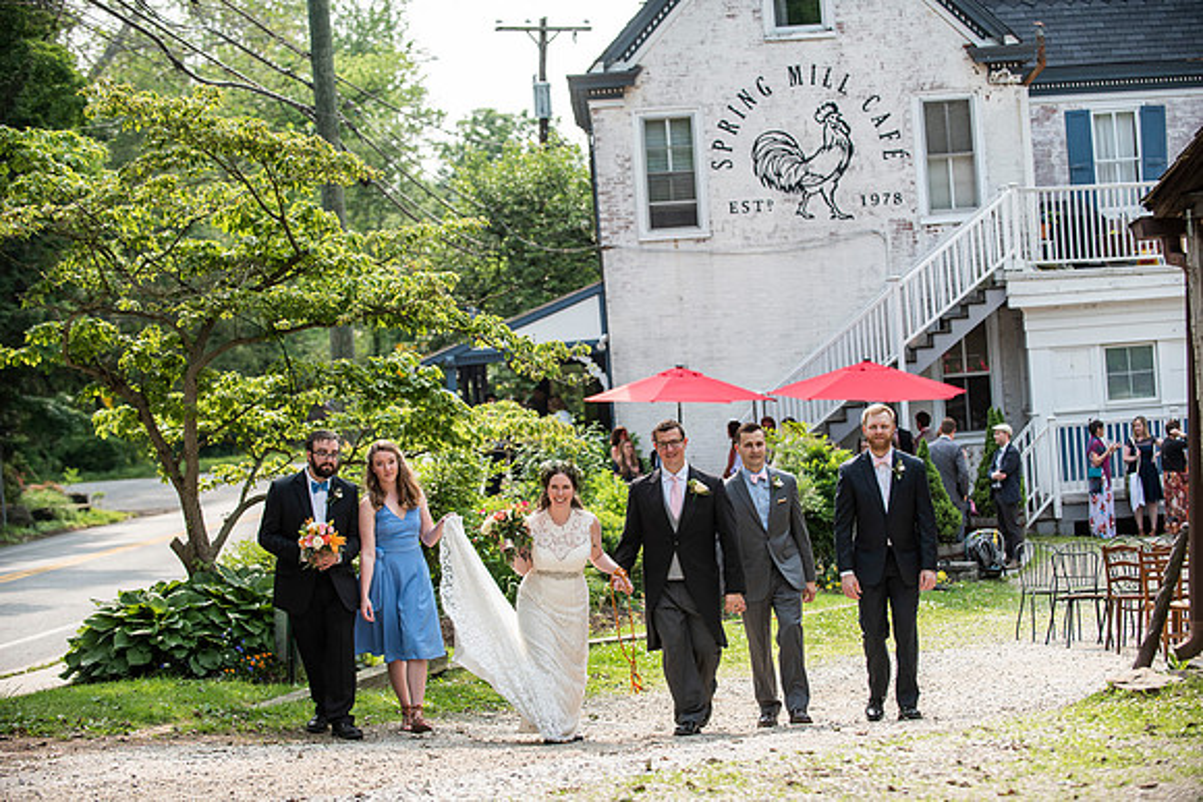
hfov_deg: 24.8
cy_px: 401
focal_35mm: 82
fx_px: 2741
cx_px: 602
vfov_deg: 16.7
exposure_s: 1/1250
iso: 400
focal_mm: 82
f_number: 3.5
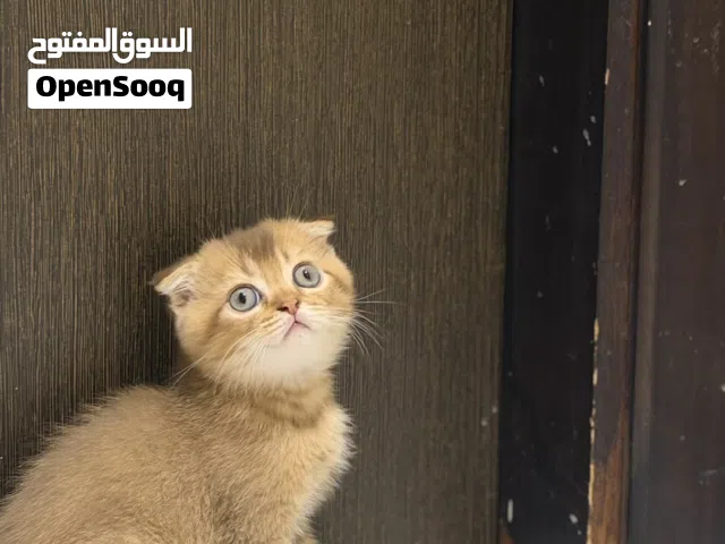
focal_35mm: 48
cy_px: 272
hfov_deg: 39.7
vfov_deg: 30.3
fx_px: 1005
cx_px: 362
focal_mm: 6.76
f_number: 1.78
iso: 500
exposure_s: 1/25
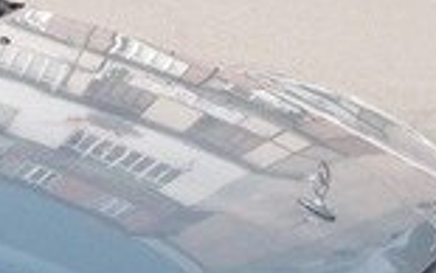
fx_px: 1771
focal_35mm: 149
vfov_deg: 8.8
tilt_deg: -20.1
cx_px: -399
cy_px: 283
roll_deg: -0.1
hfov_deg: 12.5
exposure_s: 1/577
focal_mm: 4.12
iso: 50
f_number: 2.4
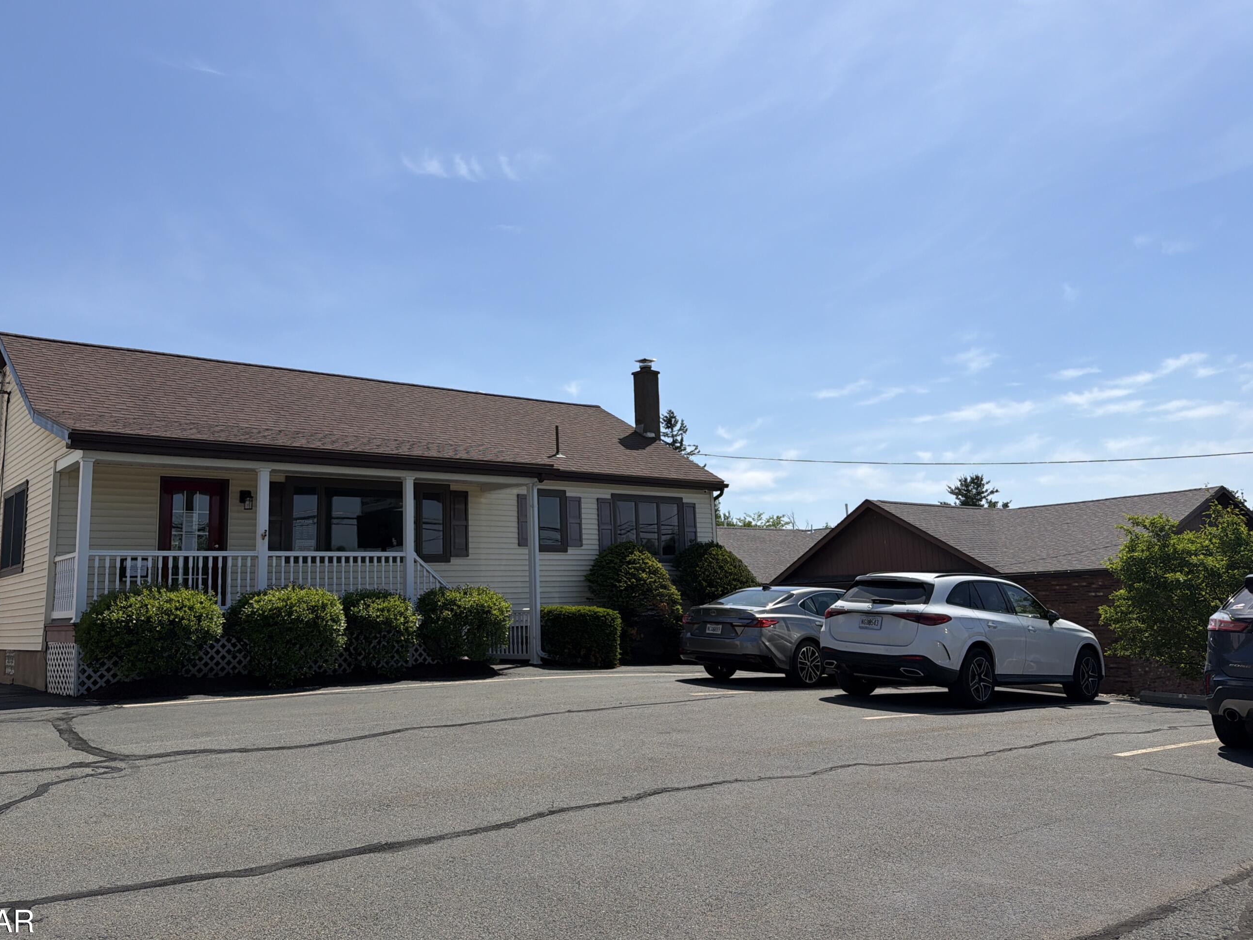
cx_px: 574
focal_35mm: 28
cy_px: 423
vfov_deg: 49.7
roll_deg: +0.6
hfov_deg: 63.3
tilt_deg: +7.3
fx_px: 1014
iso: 80
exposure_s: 1/9091
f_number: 1.78
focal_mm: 6.76
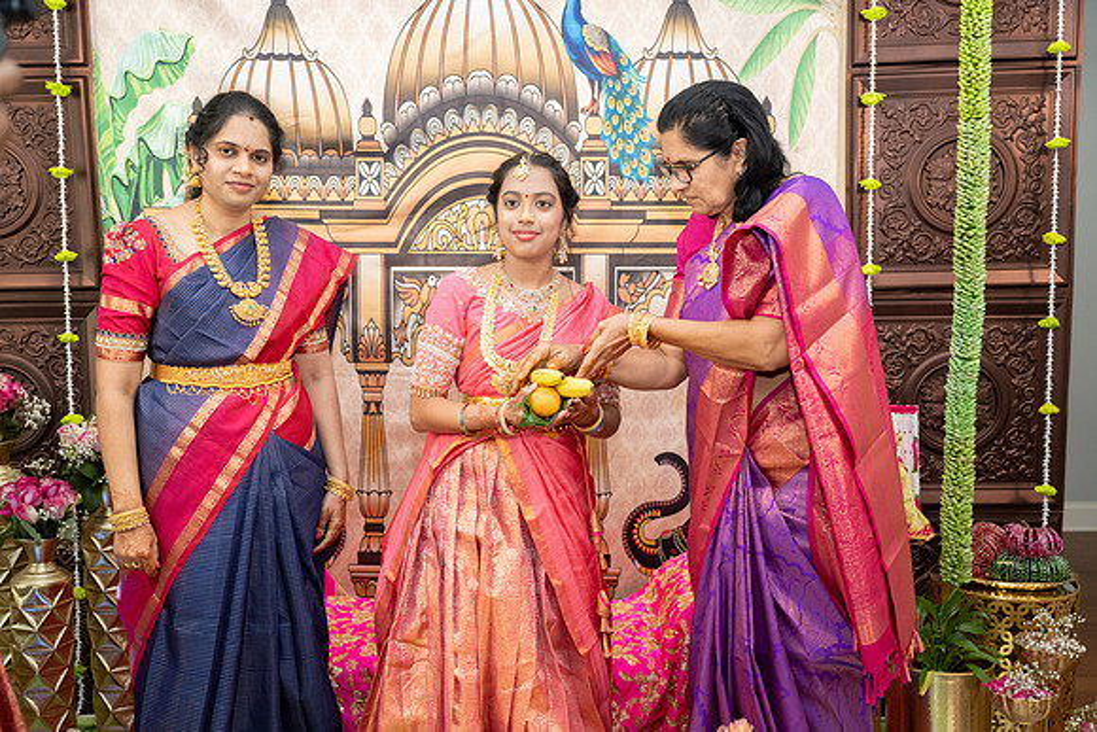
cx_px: 548
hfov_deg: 52.3
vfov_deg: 36.3
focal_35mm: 37
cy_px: 366
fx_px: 1117
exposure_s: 1/160
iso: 640
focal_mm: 36
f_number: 3.2
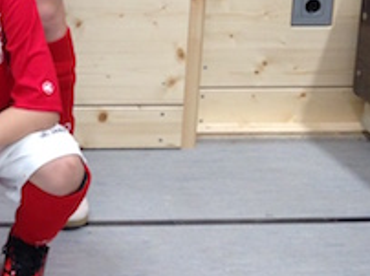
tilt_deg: -10.2
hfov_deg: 13.8
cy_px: -111
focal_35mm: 131
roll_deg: -0.3
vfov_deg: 10.9
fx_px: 1399
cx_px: -251
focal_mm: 4.12
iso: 80
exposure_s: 1/20
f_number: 2.4
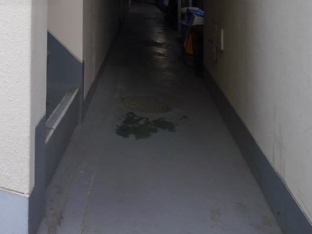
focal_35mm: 34
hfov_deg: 47.6
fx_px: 306
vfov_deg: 35.0
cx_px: 23
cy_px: -32
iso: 160
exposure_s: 1/125
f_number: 4
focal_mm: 7
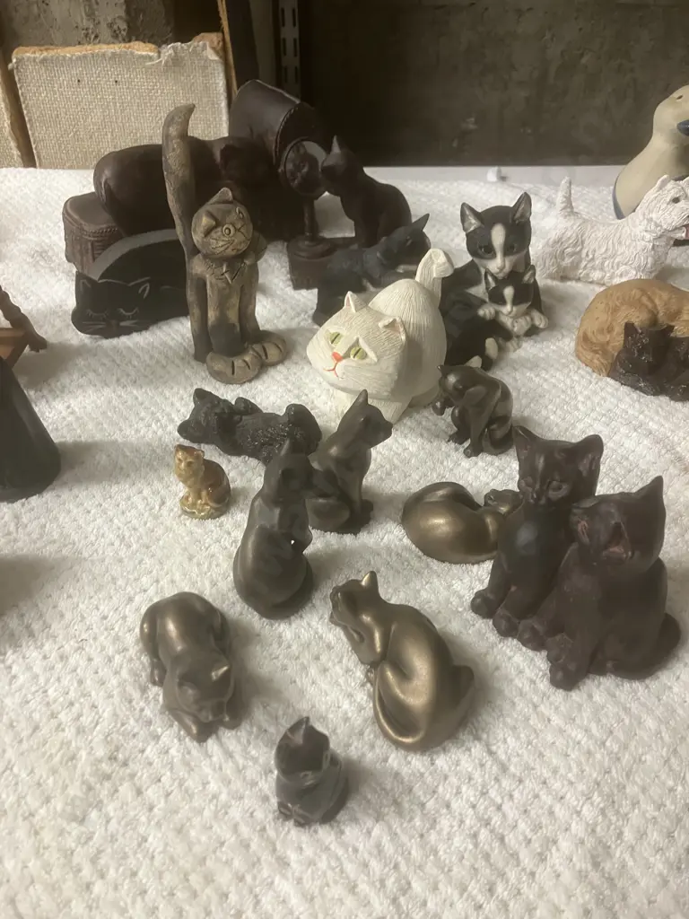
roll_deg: -0.4
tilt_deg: -40.0
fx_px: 743
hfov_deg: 49.7
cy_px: 460
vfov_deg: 63.4
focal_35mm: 28
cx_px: 344
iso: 160
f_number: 1.8
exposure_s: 1/50
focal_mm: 3.99
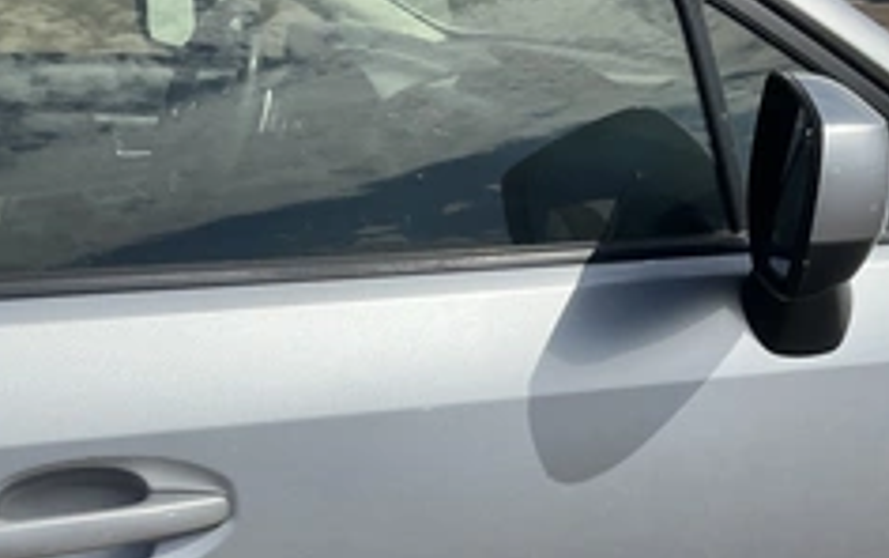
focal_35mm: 52
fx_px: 1261
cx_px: 433
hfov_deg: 38.8
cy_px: 554
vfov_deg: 23.9
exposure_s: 1/3125
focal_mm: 3
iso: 25
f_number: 1.8
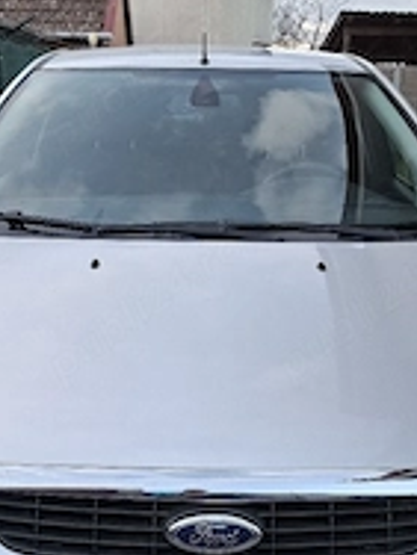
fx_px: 787
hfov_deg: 29.7
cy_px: 342
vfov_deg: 38.7
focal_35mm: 49
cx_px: 204
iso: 80
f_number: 1.8
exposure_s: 1/100
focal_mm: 5.54
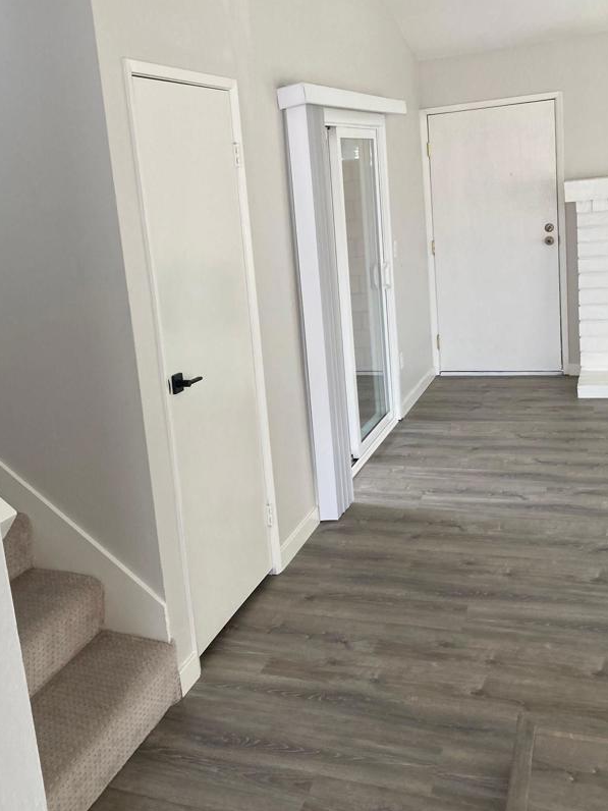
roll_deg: +4.9
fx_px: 843
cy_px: 357
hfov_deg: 39.4
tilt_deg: -9.8
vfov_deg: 51.2
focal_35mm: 36
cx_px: 223
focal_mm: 3.99
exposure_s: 1/107
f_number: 1.8
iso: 80
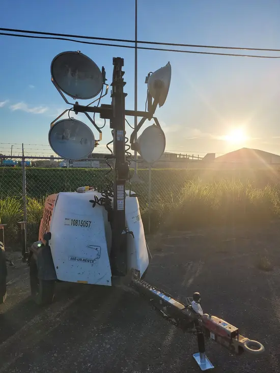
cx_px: 140
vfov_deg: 67.3
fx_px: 280
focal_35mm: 26
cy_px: 186
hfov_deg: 53.1
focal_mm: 5.4
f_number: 1.8
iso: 40
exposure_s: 1/1962
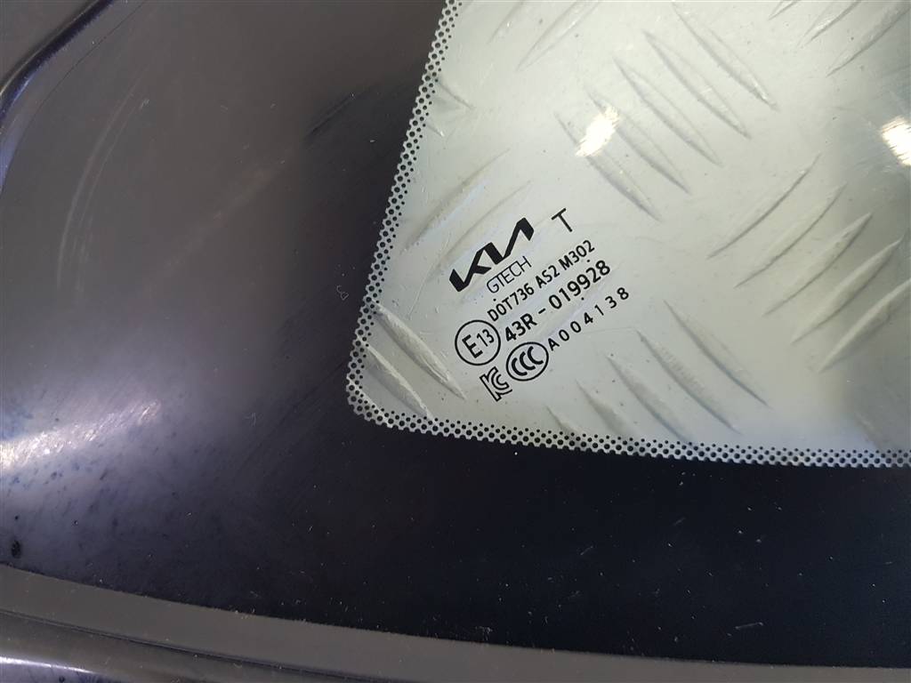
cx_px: 456
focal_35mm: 26
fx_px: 684
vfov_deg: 53.1
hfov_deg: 67.3
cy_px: 342
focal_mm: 4.2
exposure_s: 1/50
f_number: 1.7
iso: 100
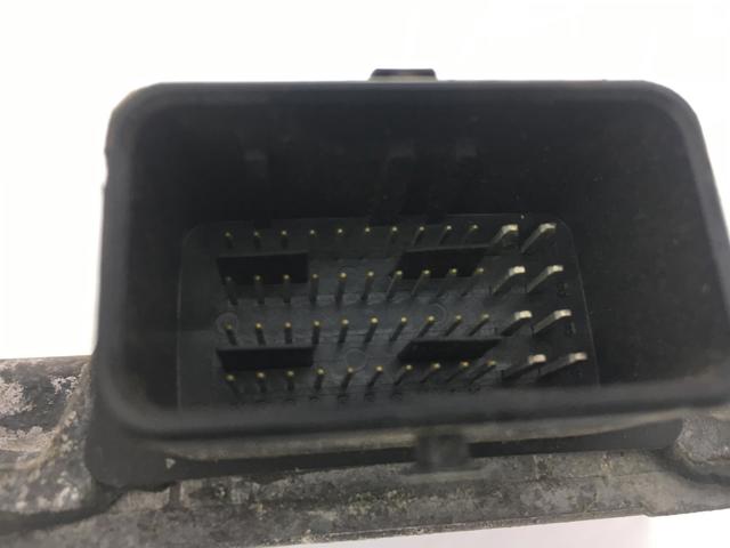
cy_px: 274
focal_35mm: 29
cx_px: 365
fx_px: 612
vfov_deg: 48.2
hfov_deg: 61.7
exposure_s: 1/33
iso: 64
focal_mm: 4.15
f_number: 2.2
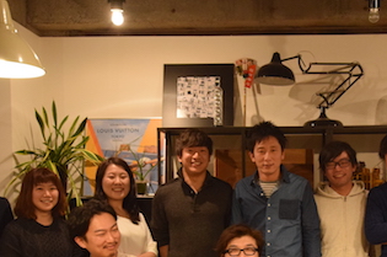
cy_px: 227
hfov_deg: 32.8
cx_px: 291
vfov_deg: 22.1
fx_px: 644
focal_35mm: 60
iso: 2500
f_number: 3.5
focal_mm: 20
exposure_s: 1/60
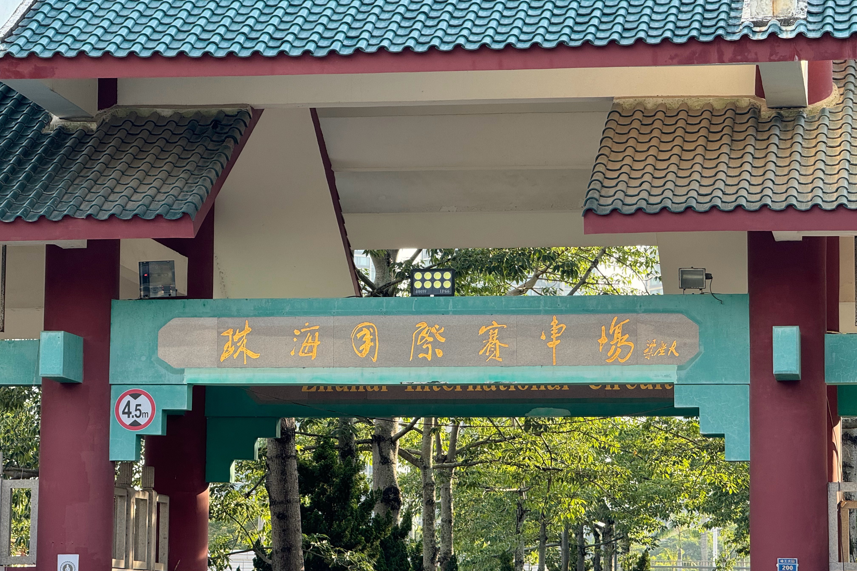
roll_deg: -1.2
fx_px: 2975
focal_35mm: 125
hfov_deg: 16.4
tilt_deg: +7.3
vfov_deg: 11.0
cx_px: 429
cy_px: 296
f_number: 2.8
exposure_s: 1/139
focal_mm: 15.66
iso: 50
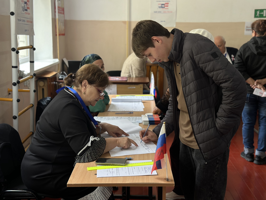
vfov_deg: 30.3
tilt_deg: -10.6
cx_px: 133
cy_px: 100
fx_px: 369
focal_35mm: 48
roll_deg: -0.8
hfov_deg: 39.7
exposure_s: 1/104
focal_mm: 6.86
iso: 64
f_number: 1.78
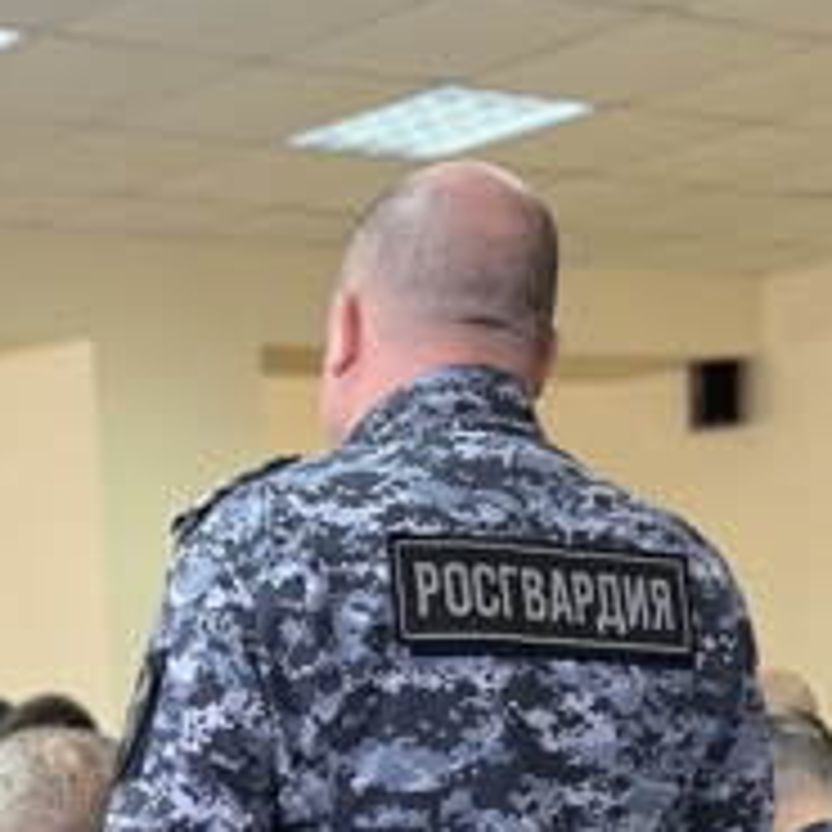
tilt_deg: -9.8
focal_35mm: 83
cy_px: 1070
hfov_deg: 20.1
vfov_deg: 19.3
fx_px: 2257
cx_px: -29
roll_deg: +4.1
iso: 125
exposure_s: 1/100
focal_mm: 5.1
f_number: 1.6
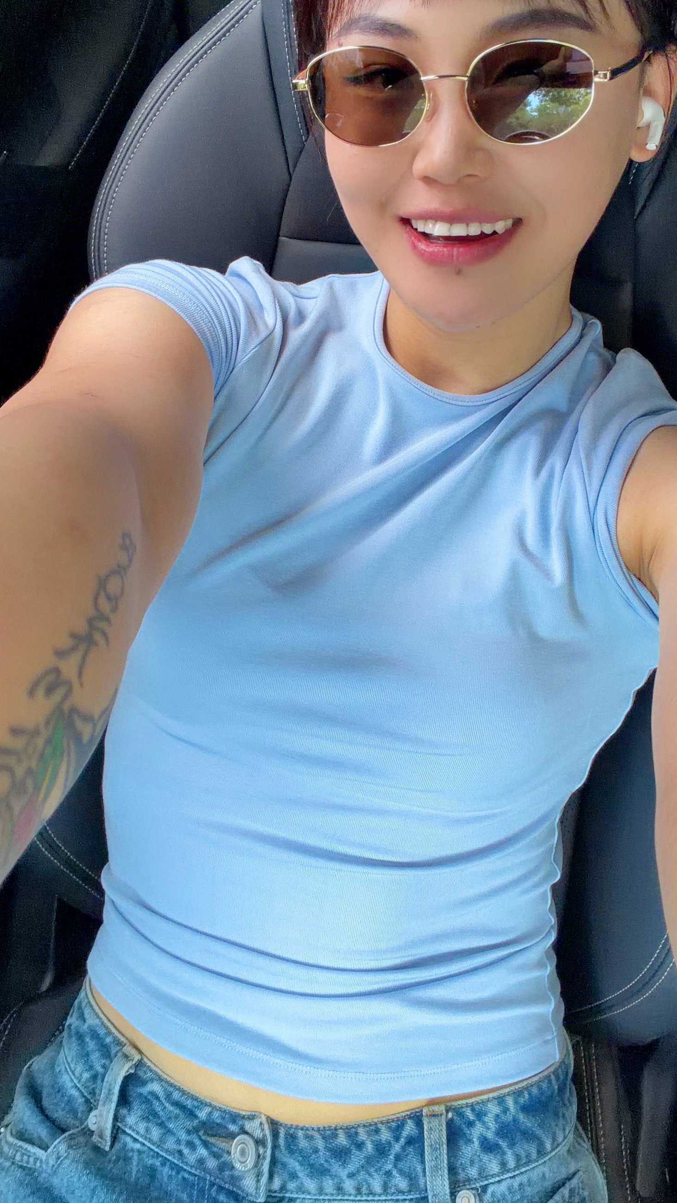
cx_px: 426
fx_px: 926
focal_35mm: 29
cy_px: 529
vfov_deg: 65.8
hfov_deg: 39.9
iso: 250
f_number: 1.9
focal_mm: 2.71
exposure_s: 1/60
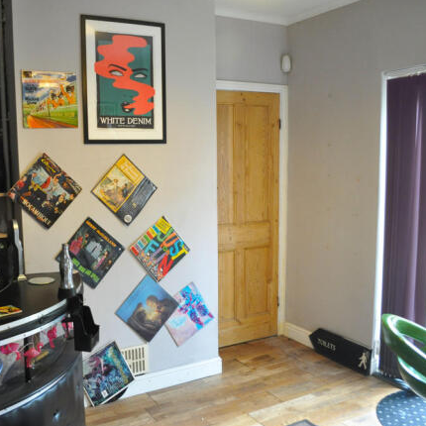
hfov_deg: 46.8
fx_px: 487
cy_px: 213
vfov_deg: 47.2
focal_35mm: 35
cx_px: 161
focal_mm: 18
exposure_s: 1/5
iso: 800
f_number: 3.5
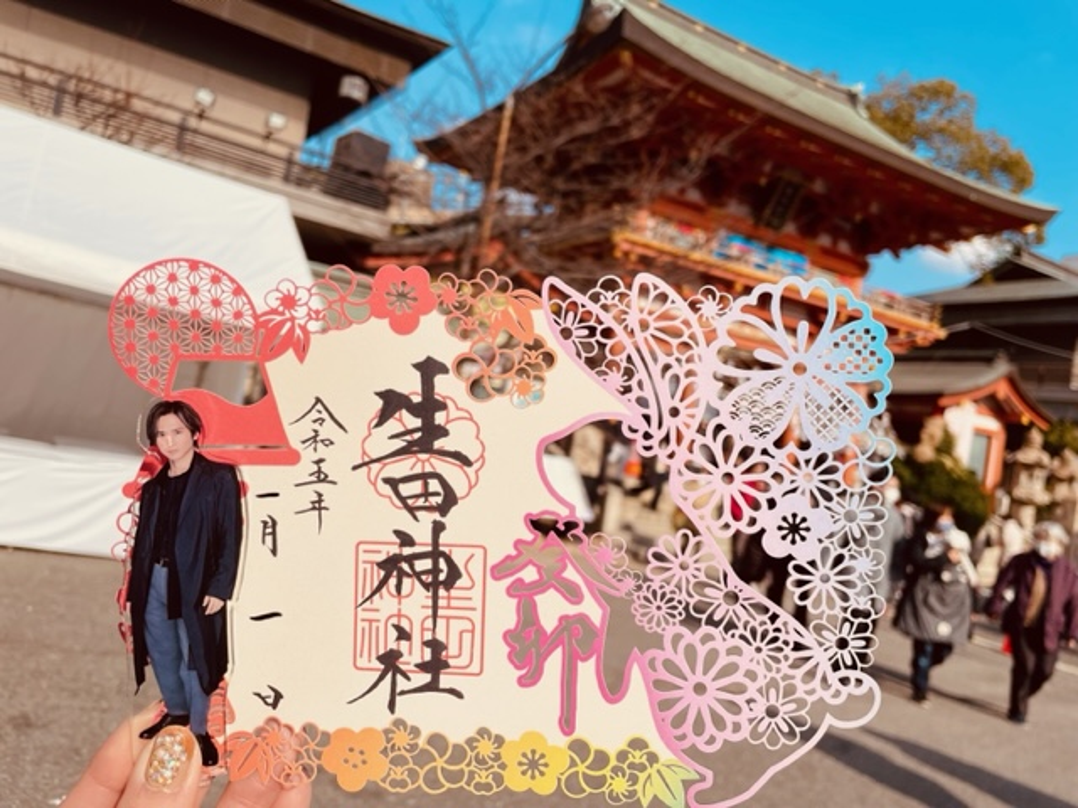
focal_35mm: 26
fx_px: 810
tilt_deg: +2.2
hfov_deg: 67.3
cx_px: 539
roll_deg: -8.8
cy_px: 404
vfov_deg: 53.1
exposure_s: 1/3300
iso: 32
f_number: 1.6
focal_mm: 4.2
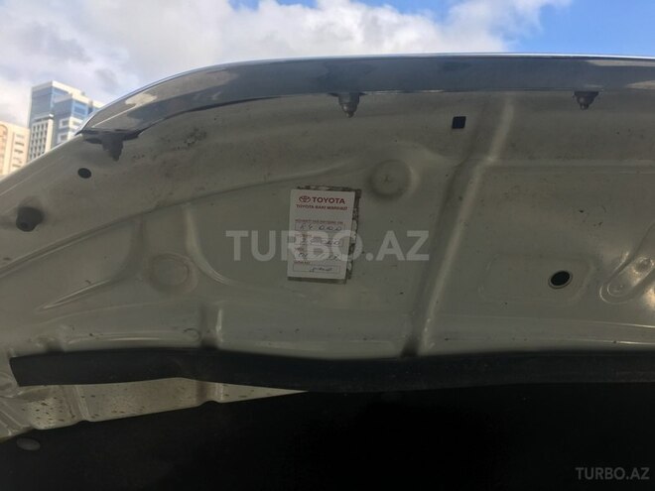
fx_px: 549
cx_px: 328
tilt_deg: +5.2
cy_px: 246
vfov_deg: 48.2
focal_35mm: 29
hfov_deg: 61.7
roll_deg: -4.7
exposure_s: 1/950
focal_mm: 4.15
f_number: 2.2
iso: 25
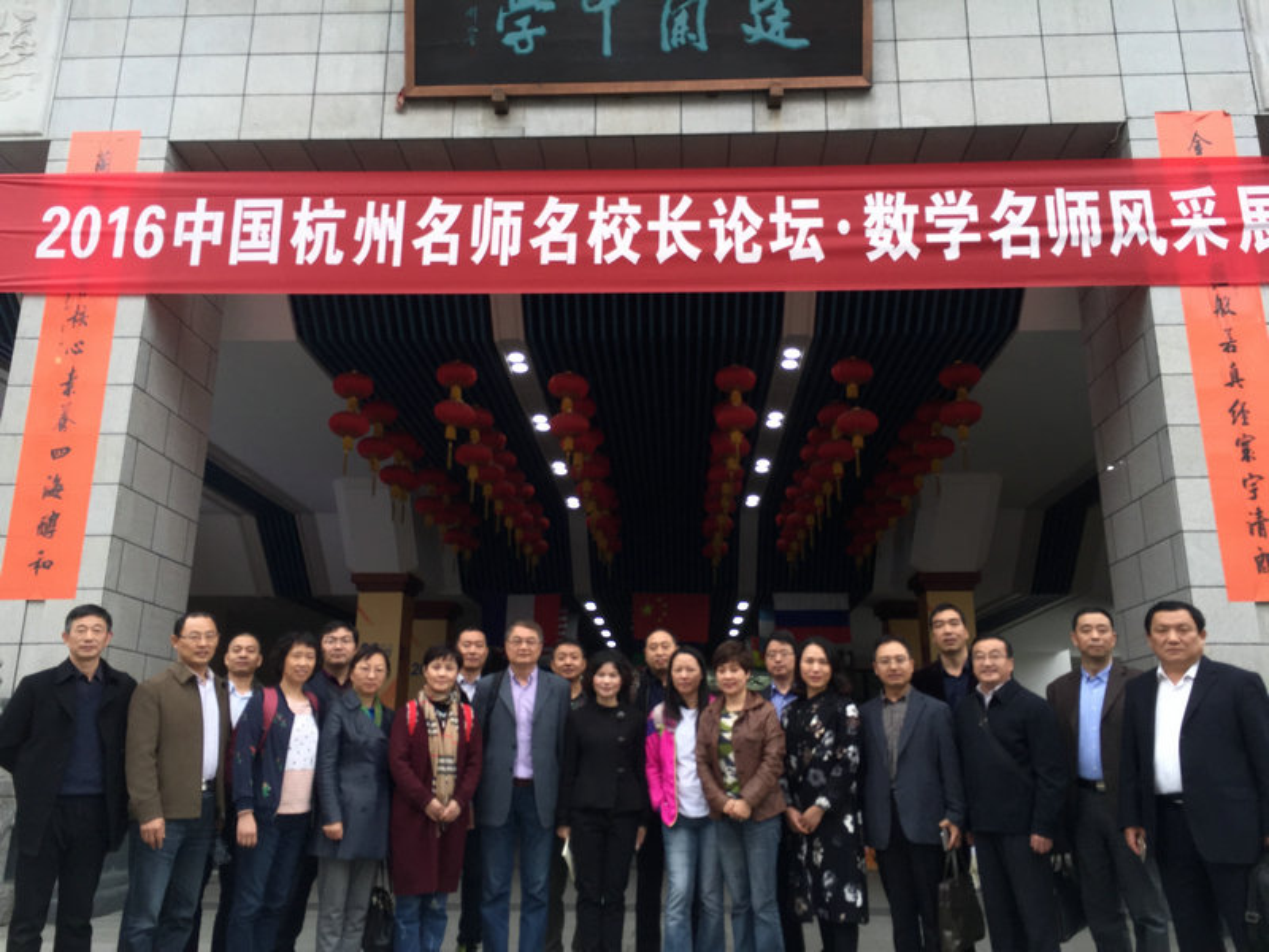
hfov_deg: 61.7
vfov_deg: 48.2
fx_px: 1063
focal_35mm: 29
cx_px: 634
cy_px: 476
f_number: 2.2
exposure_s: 1/120
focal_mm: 4.15
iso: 40
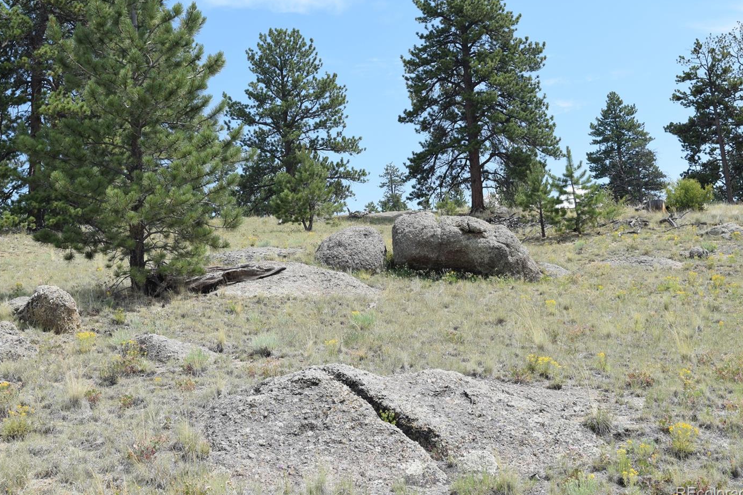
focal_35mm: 47
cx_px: 335
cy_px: 219
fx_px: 961
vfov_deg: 28.9
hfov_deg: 42.2
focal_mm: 27
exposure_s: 1/320
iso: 200
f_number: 9
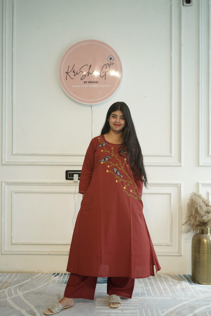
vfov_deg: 49.6
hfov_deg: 34.2
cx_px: 106
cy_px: 158
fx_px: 343
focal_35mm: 39
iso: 200
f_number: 5.6
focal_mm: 39
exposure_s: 1/100
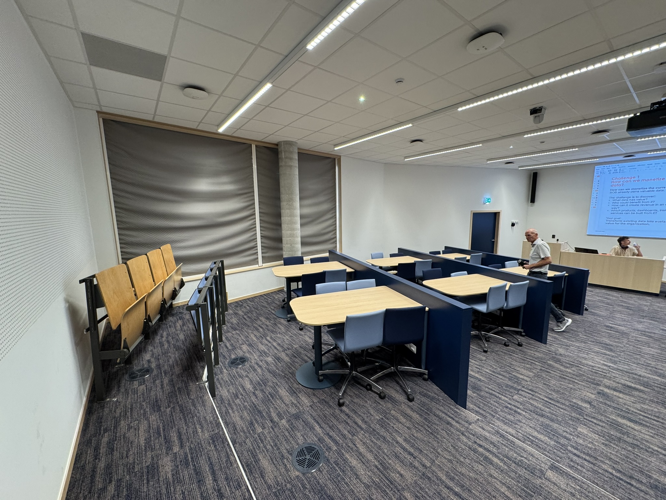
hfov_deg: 102.1
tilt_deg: -9.0
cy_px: 250
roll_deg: +0.2
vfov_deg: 85.7
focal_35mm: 14
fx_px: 269
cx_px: 333
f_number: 2.2
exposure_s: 1/100
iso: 200
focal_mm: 2.22
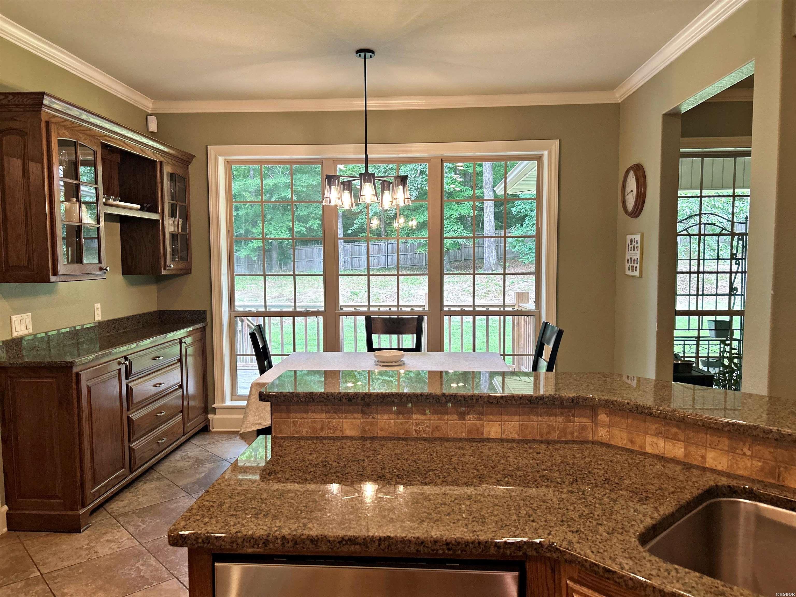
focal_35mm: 26
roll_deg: +0.6
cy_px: 298
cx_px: 398
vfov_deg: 53.1
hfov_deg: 67.3
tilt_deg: -4.3
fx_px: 598
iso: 125
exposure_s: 1/120
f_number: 1.5
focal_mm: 5.7
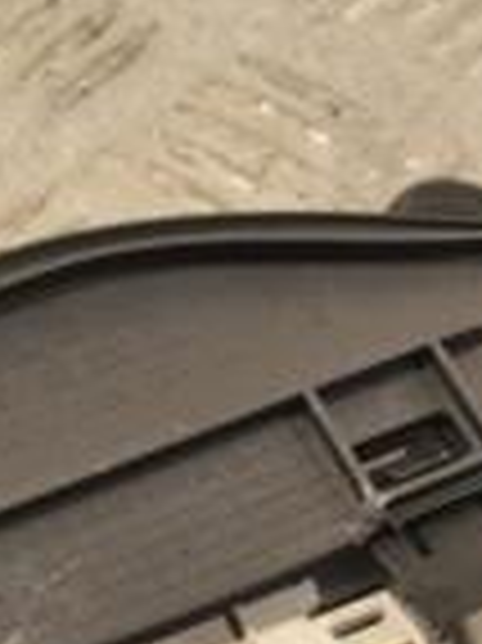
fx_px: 6192
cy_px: 658
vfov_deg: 5.9
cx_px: 27
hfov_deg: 4.5
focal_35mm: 333
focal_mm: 55
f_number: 9
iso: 3200
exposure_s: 1/320
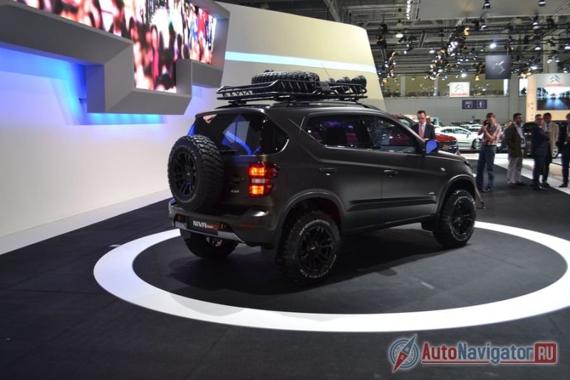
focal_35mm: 36
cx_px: 285
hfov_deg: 53.1
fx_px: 570
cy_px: 190
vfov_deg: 36.9
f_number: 4
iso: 450
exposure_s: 1/60
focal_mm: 24
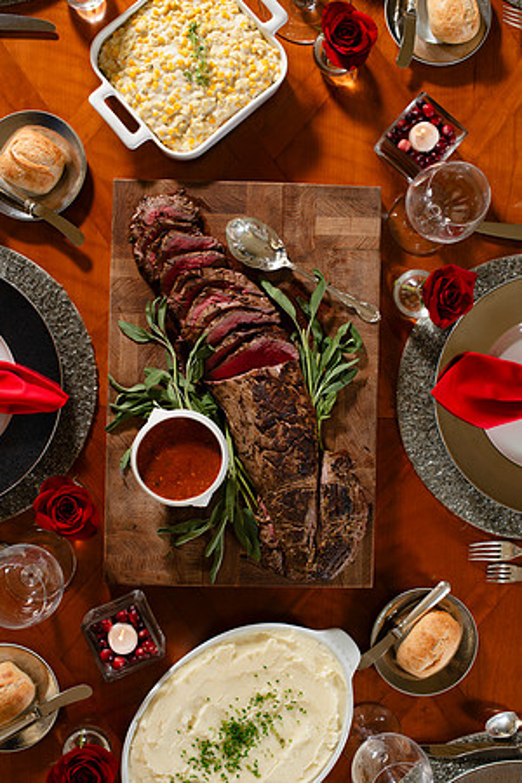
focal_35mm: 50
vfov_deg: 39.6
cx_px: 261
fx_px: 1087
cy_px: 392
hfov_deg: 27.0
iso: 320
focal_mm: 50
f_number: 5.6
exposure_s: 1/100
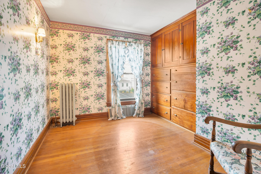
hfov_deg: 96.7
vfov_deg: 73.8
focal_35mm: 16
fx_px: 116
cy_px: 87
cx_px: 130
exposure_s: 1/4
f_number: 9
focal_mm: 16
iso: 250
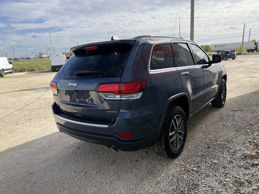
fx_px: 180
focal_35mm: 24
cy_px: 97
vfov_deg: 56.8
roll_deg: +2.8
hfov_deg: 71.6
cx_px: 130
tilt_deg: -12.7
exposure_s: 1/2907
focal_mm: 6.76
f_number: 1.78
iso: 80
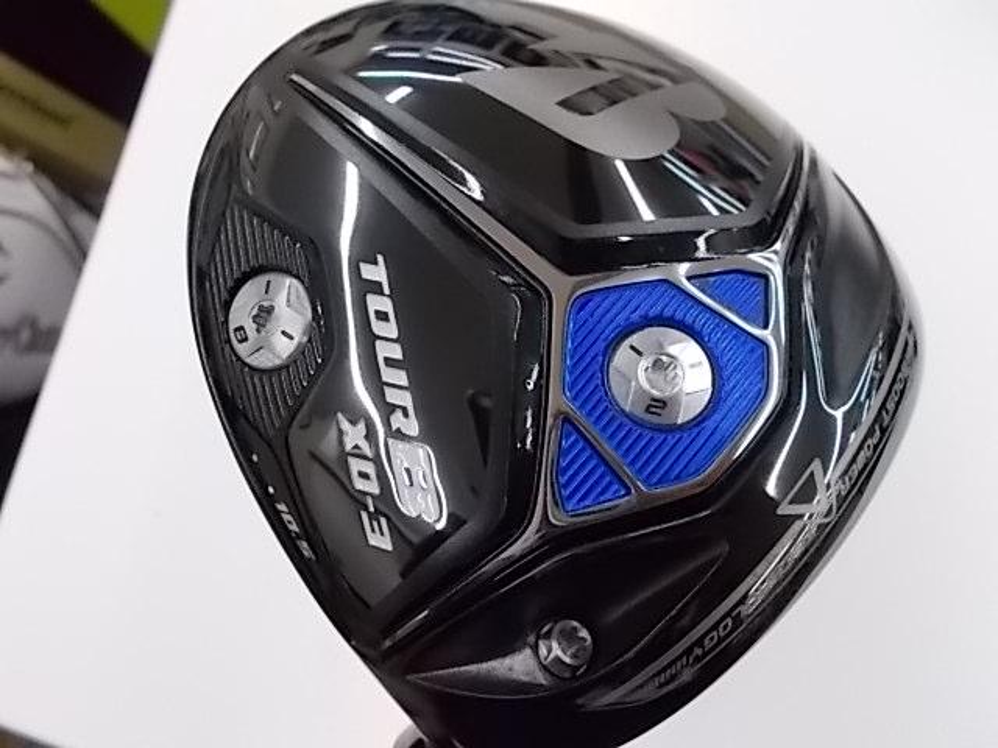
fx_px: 750
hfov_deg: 67.3
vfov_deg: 53.1
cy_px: 374
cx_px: 499
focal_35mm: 26
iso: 400
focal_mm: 4.6
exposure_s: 1/200
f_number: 3.2
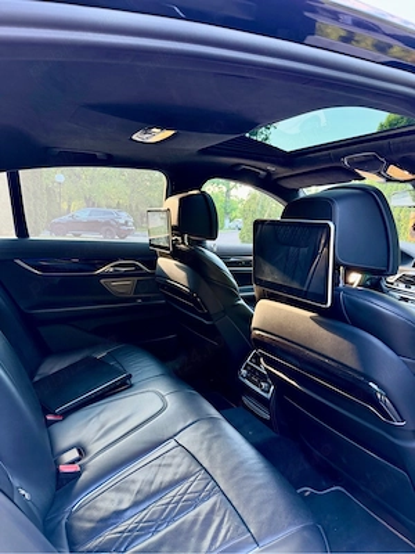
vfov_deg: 71.6
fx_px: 384
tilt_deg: -8.1
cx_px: 208
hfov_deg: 56.8
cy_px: 277
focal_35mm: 24
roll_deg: -3.1
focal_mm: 6.76
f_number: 1.78
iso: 200
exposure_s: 1/73
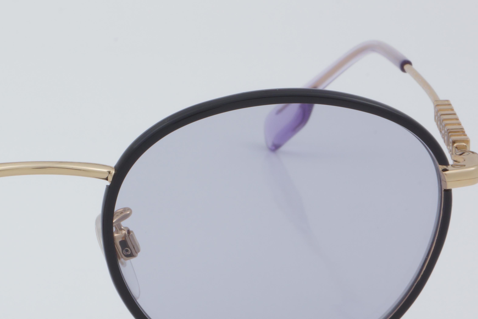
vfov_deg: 8.7
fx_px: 2097
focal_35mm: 158
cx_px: 37
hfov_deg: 12.9
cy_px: 220
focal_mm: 55
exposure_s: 1/4
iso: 100
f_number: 32
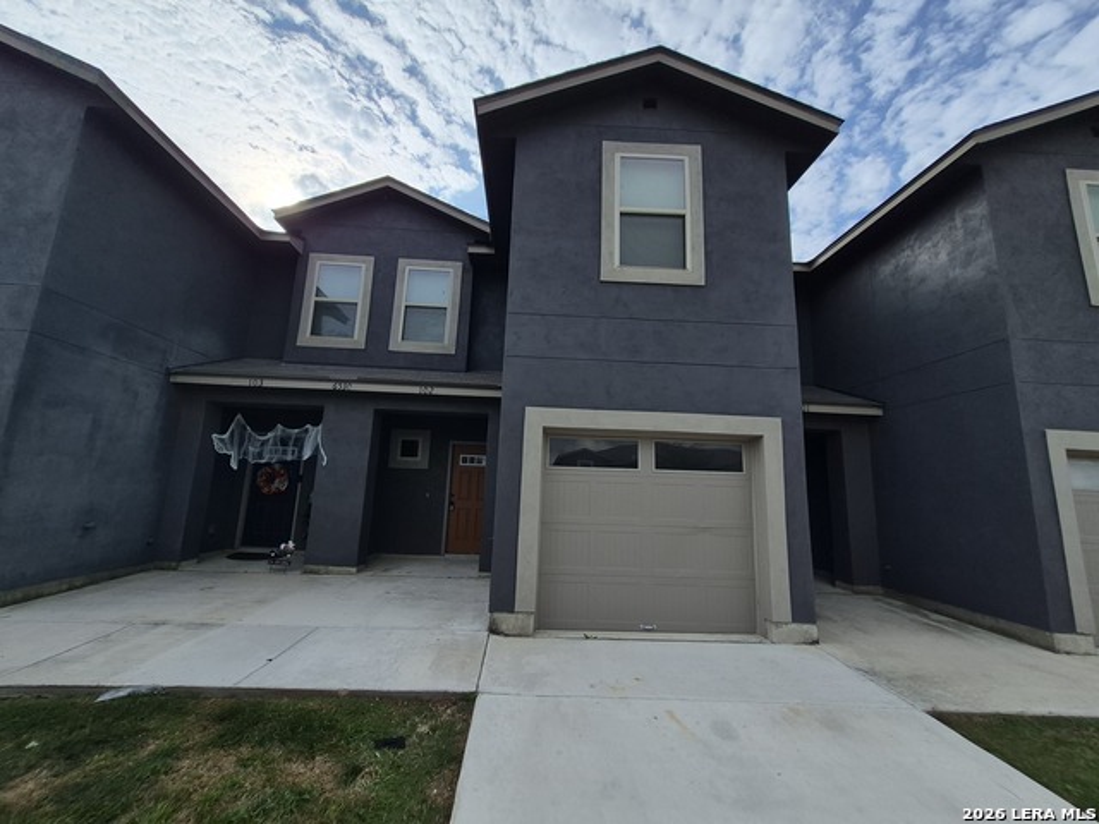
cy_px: 412
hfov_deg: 106.2
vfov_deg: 89.9
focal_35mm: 13
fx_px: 413
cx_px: 550
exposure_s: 1/3080
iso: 40
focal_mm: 1.74
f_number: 2.2
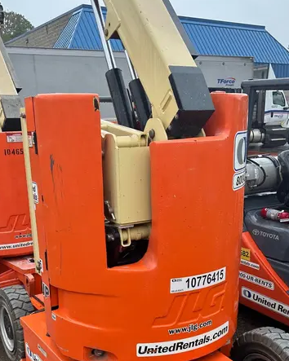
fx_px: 449
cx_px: 143
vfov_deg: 43.0
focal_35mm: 42
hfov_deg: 35.7
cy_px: 251
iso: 40
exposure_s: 1/246
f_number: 1.5
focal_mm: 5.7
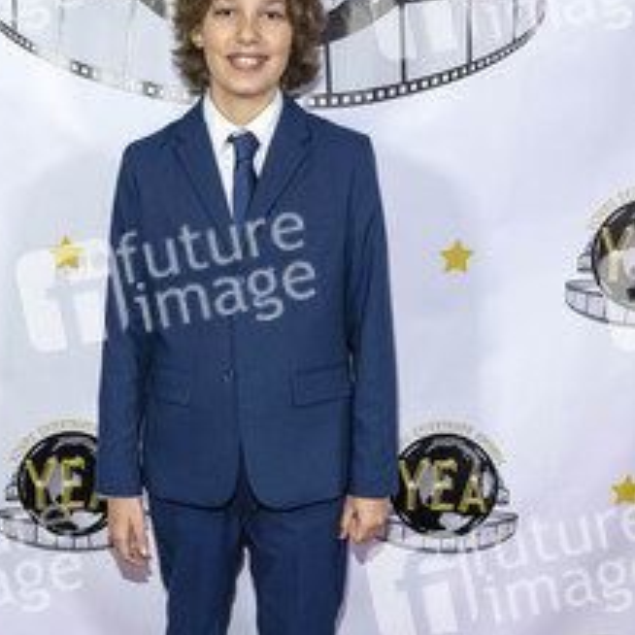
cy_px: 428
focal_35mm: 53
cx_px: 251
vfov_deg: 31.9
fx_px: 1100
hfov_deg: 32.1
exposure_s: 1/200
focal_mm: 34
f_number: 5.6
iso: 800
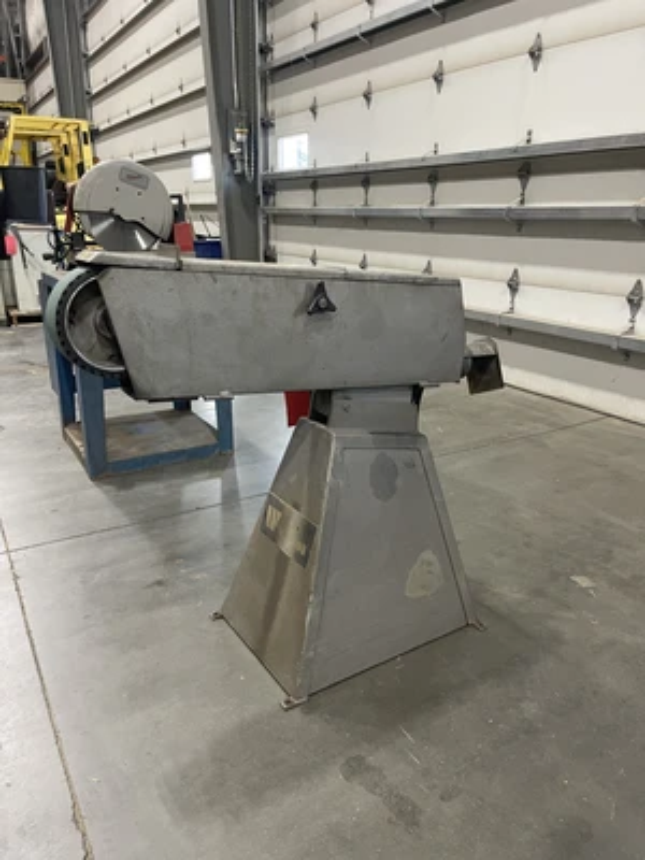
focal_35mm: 25
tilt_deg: -17.4
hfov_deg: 54.9
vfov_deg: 69.4
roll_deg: -2.2
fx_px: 621
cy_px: 430
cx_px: 322
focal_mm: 5.1
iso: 400
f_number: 1.6
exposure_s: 1/60
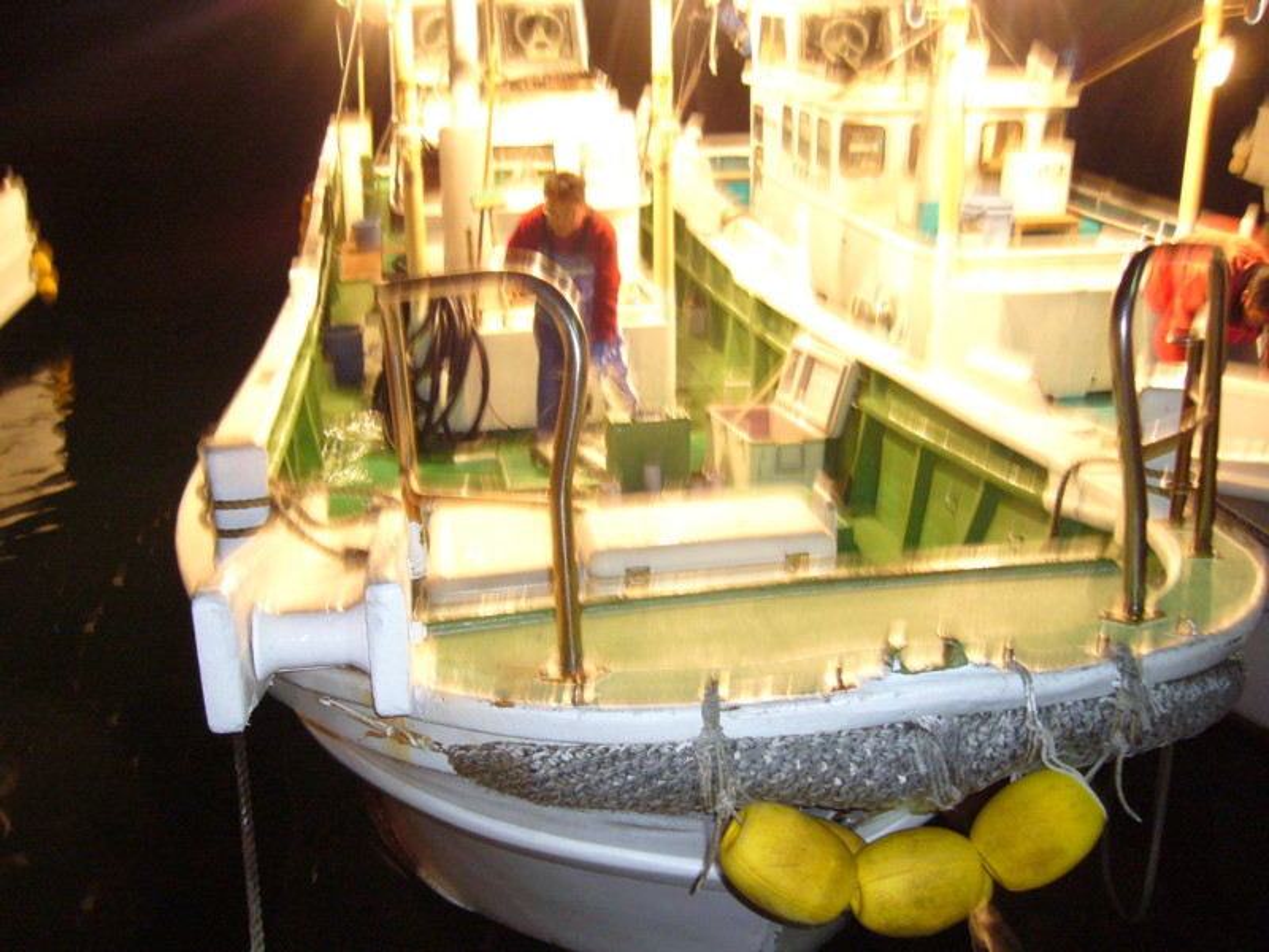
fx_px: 1283
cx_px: 634
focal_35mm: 35
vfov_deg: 40.7
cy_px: 476
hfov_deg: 52.6
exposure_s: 1/8
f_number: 2.8
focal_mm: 5.8
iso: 200
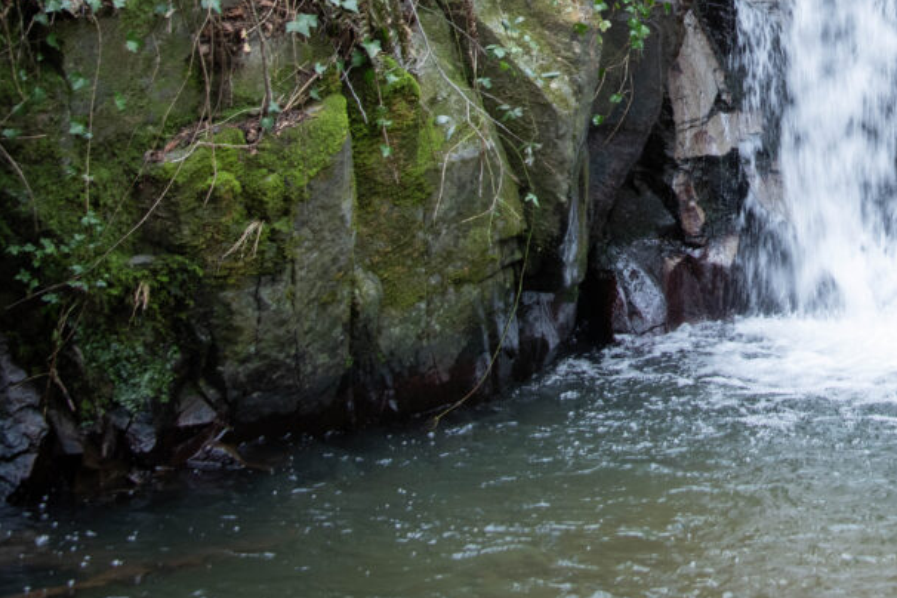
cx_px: 970
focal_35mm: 114
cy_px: -133
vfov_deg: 11.8
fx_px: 2840
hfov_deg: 17.4
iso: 400
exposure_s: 1/80
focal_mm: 45
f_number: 4.5
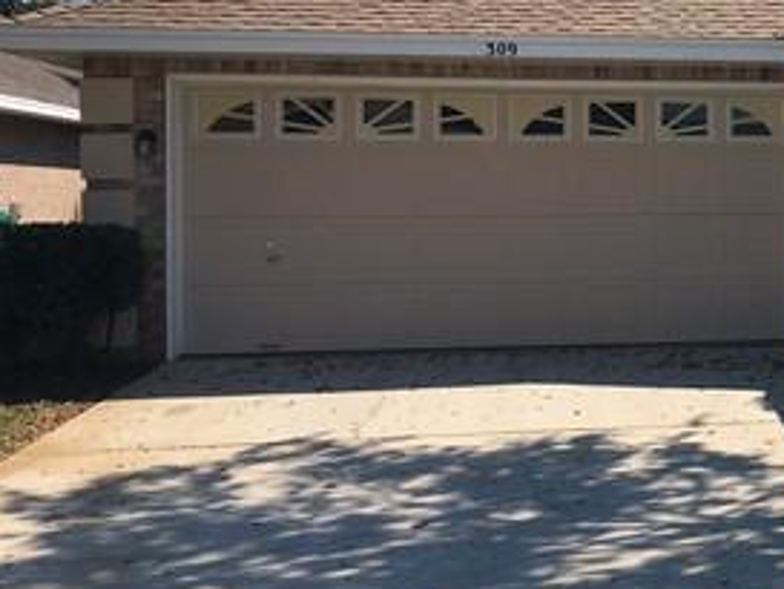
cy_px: 215
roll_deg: -0.8
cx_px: 910
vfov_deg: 21.6
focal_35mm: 68
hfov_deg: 25.9
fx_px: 1541
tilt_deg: +1.0
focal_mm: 4.15
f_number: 2.2
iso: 25
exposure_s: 1/1425
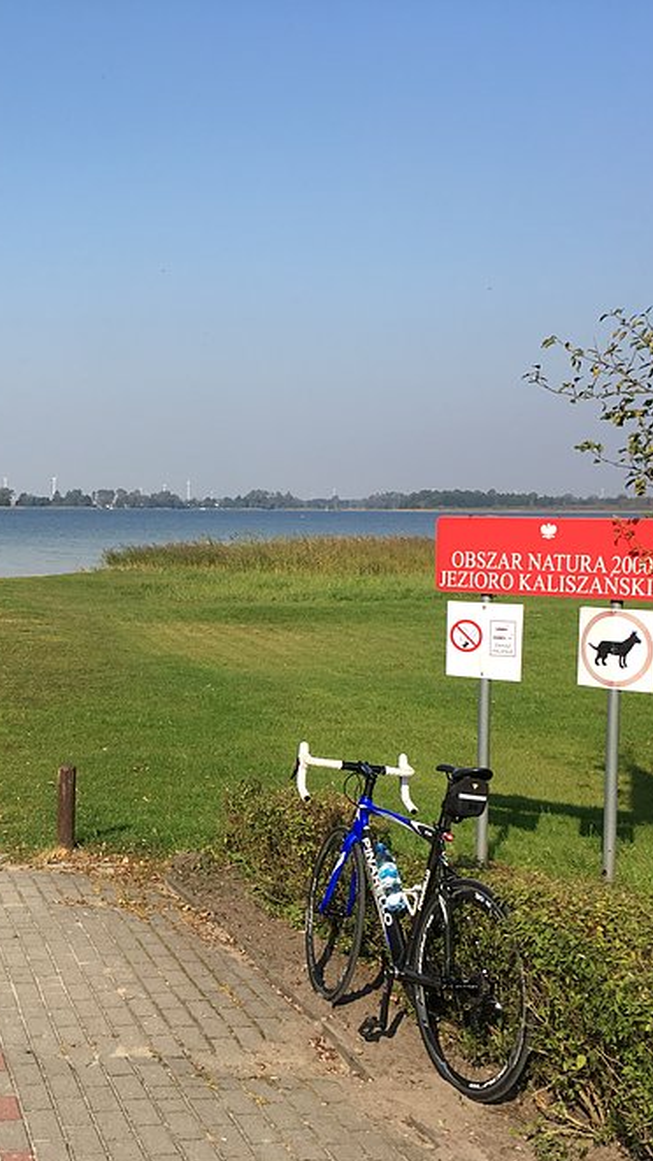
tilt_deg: -3.9
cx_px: 119
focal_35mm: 43
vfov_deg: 47.4
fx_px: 1323
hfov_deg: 27.1
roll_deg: -0.6
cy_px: 588
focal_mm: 4.15
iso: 25
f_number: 2.2
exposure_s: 1/1202
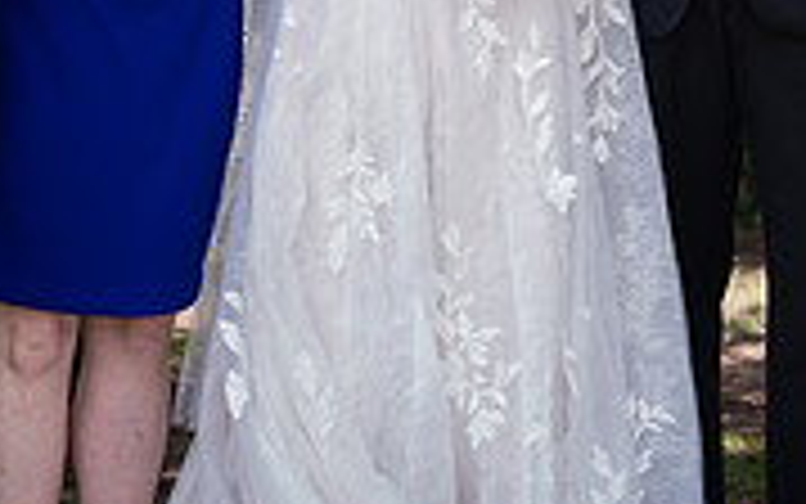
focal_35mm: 171
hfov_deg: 12.1
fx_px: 3757
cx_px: 739
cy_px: -354
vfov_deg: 7.5
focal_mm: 50
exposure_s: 1/400
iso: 125
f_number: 2.8
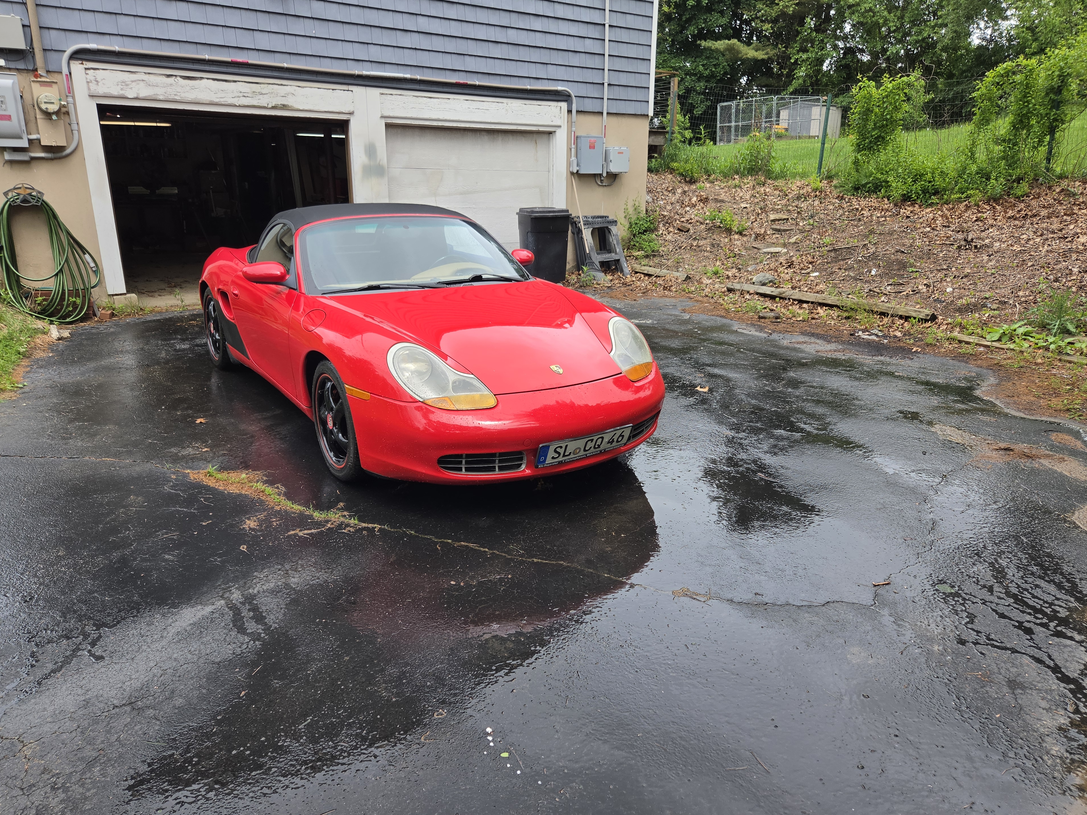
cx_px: 541
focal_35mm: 24
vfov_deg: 56.8
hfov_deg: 71.6
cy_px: 395
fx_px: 754
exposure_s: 1/1542
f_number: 1.8
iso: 80
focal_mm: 5.4
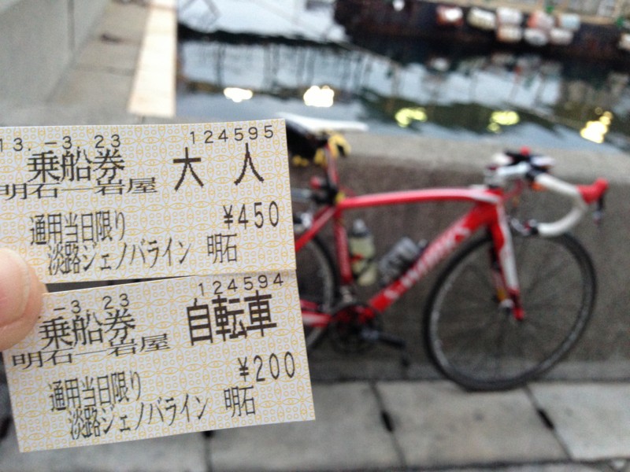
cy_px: 236
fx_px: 601
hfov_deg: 55.4
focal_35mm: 33
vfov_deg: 42.9
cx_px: 315
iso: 250
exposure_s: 1/20
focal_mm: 4.13
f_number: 2.4
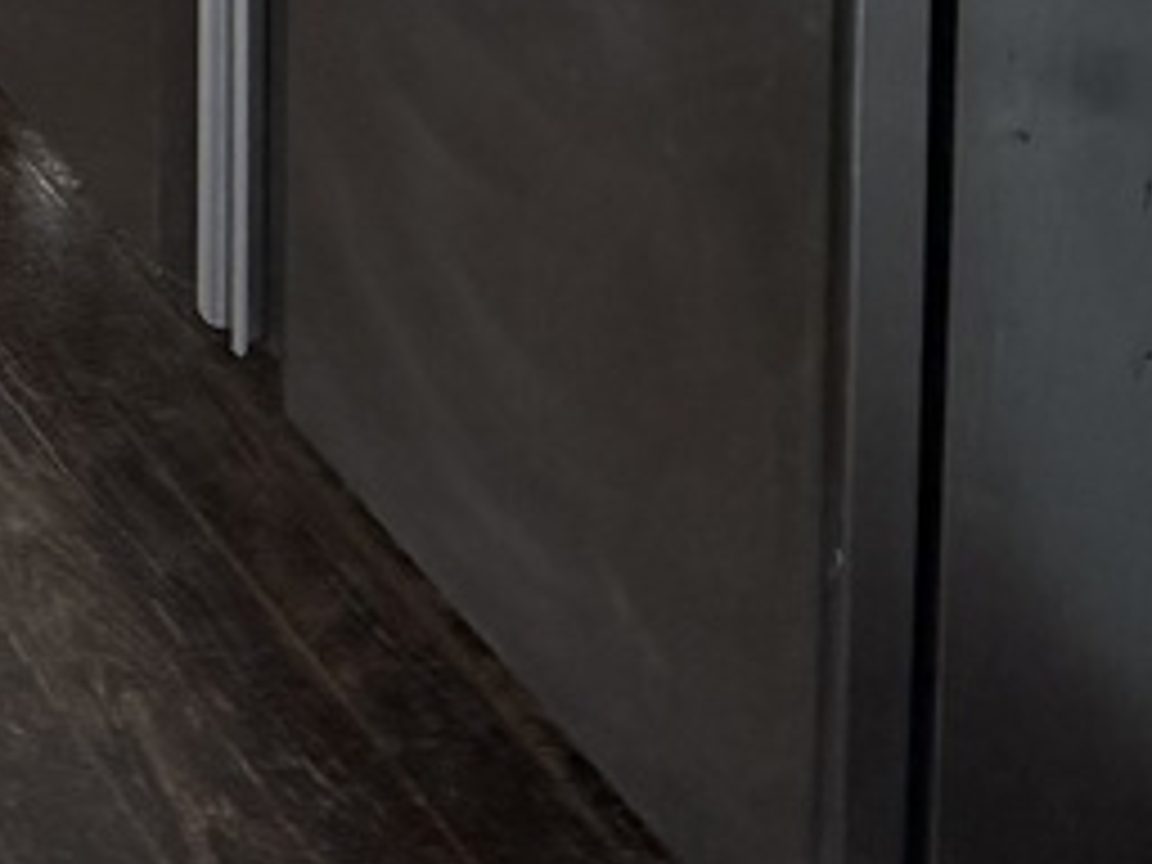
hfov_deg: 13.6
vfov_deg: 9.5
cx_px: -684
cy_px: -1341
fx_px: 4493
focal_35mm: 135
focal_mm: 6.76
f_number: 1.78
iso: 200
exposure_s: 1/112
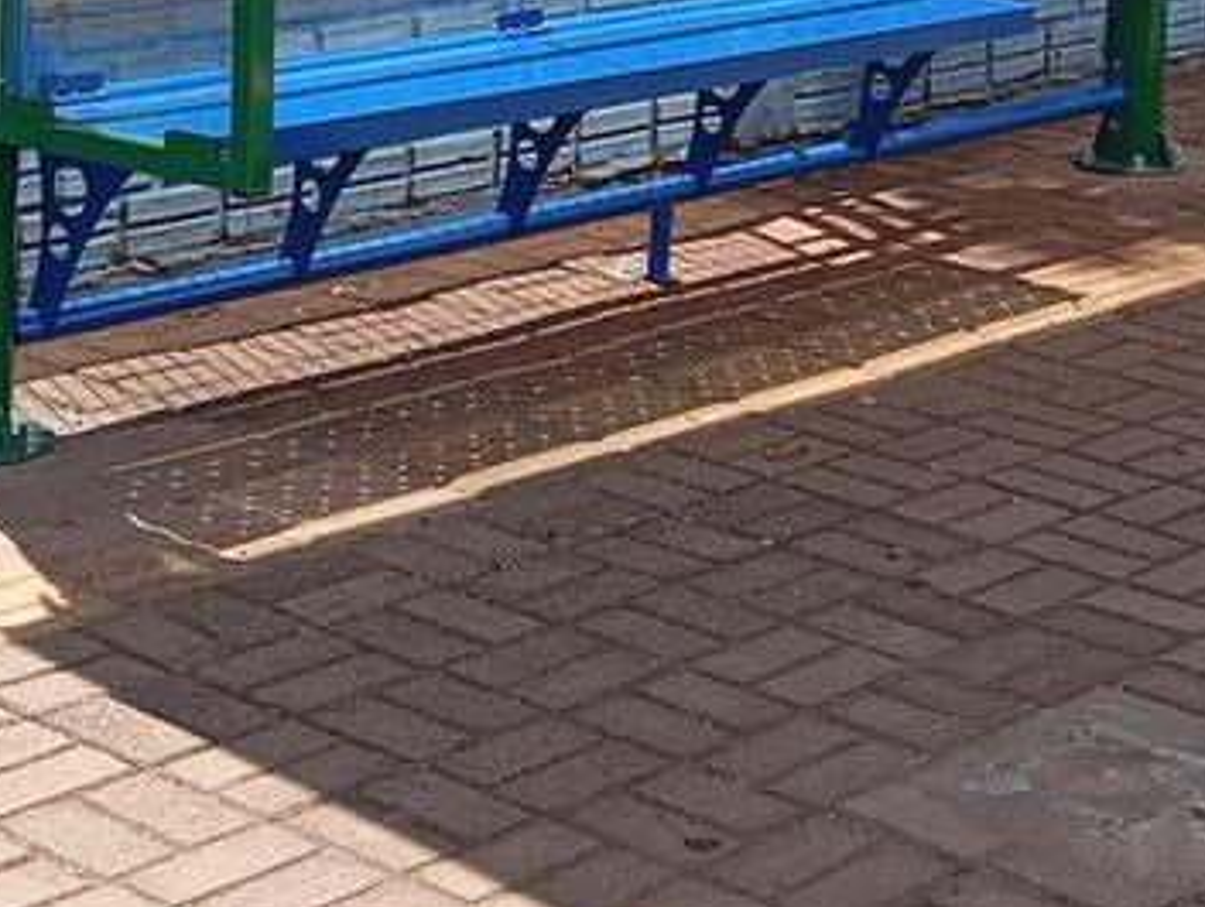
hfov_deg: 20.4
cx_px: 977
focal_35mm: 95
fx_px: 3312
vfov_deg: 14.9
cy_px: -298
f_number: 1.8
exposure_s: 1/440
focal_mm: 4.22
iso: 115
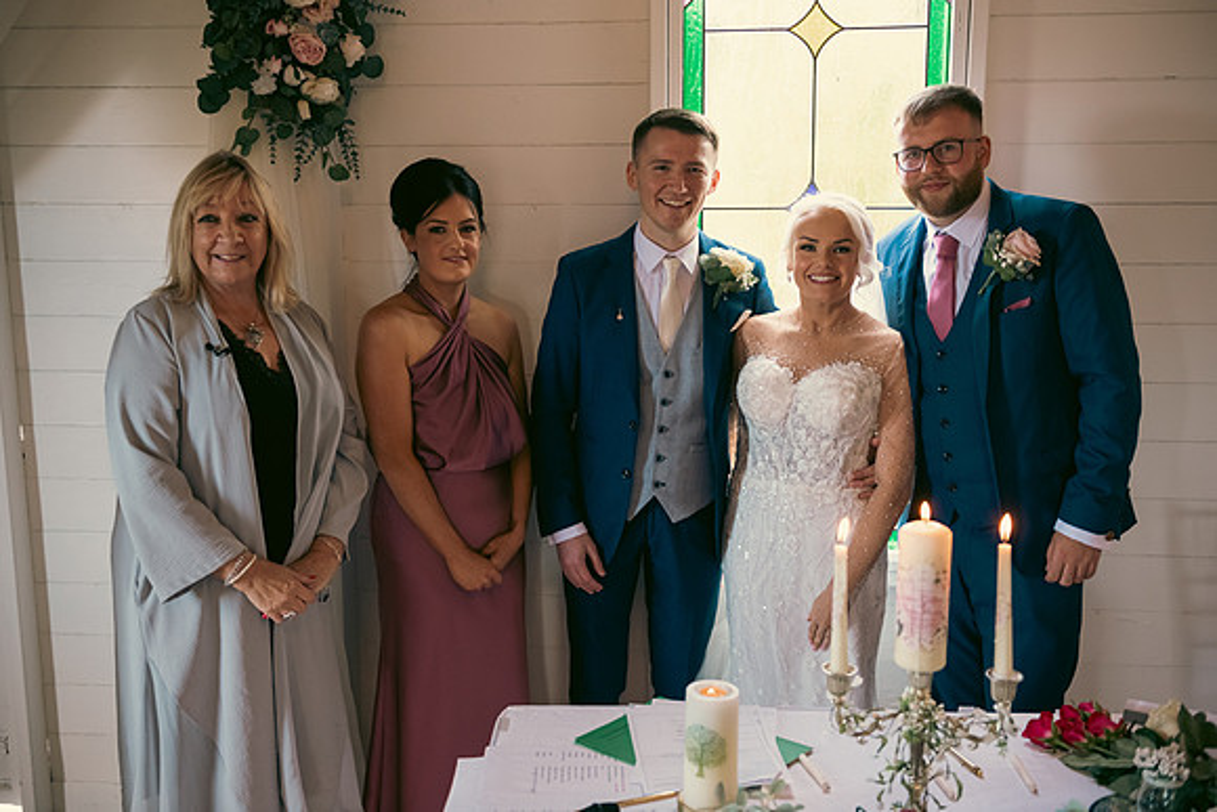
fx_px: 1285
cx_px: 608
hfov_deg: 50.7
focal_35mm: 38
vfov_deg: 35.1
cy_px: 406
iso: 640
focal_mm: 38
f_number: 3.5
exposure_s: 1/160
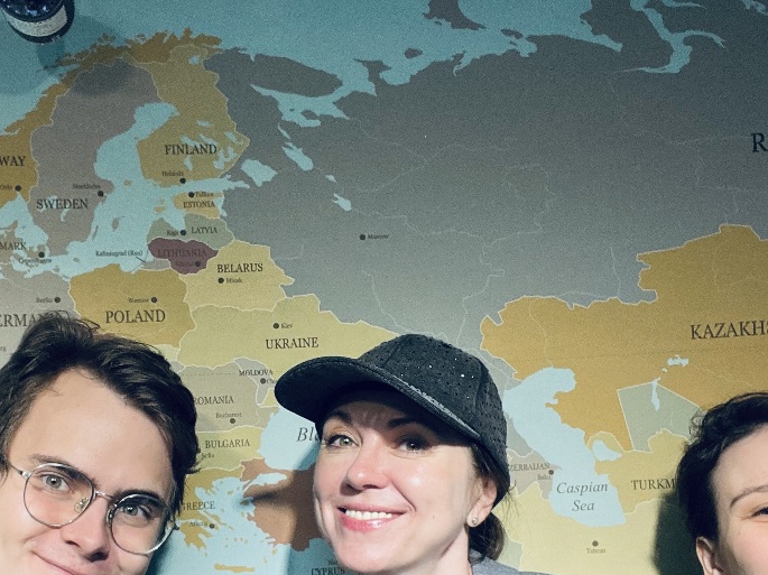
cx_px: 276
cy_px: 434
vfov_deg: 32.9
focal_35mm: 43
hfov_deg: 43.4
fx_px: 954
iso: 50
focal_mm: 2.71
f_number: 2.2
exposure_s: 1/60
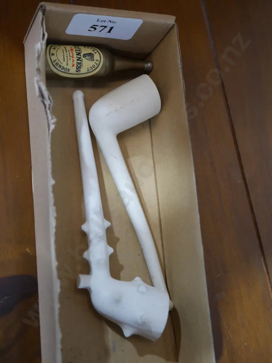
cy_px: 182
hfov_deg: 27.1
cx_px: 136
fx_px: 565
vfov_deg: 35.5
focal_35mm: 54
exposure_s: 1/60
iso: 1250
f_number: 5.3
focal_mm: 27
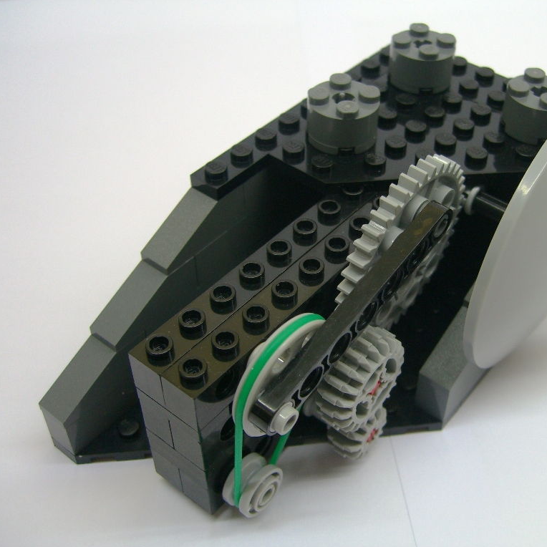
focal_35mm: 45
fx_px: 805
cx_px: 352
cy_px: 274
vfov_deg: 37.6
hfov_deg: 37.3
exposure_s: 1/80
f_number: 2.8
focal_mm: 7.9
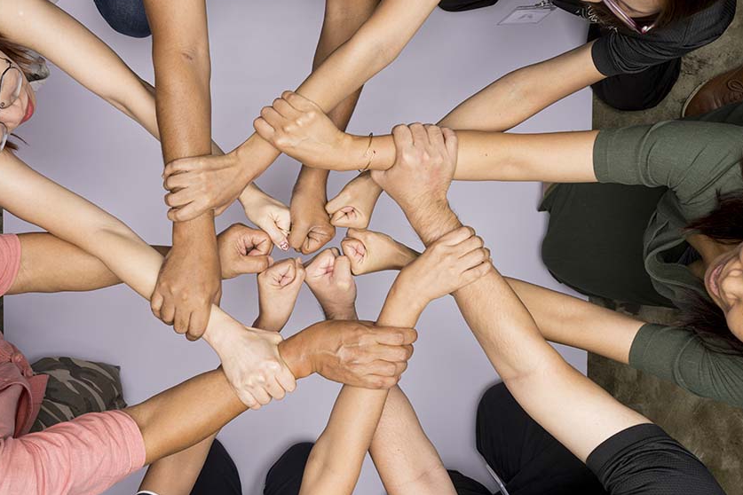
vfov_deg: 34.2
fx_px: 805
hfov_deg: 49.5
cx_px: 330
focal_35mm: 39
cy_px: 255
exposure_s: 1/200
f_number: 7.1
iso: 64
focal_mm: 34
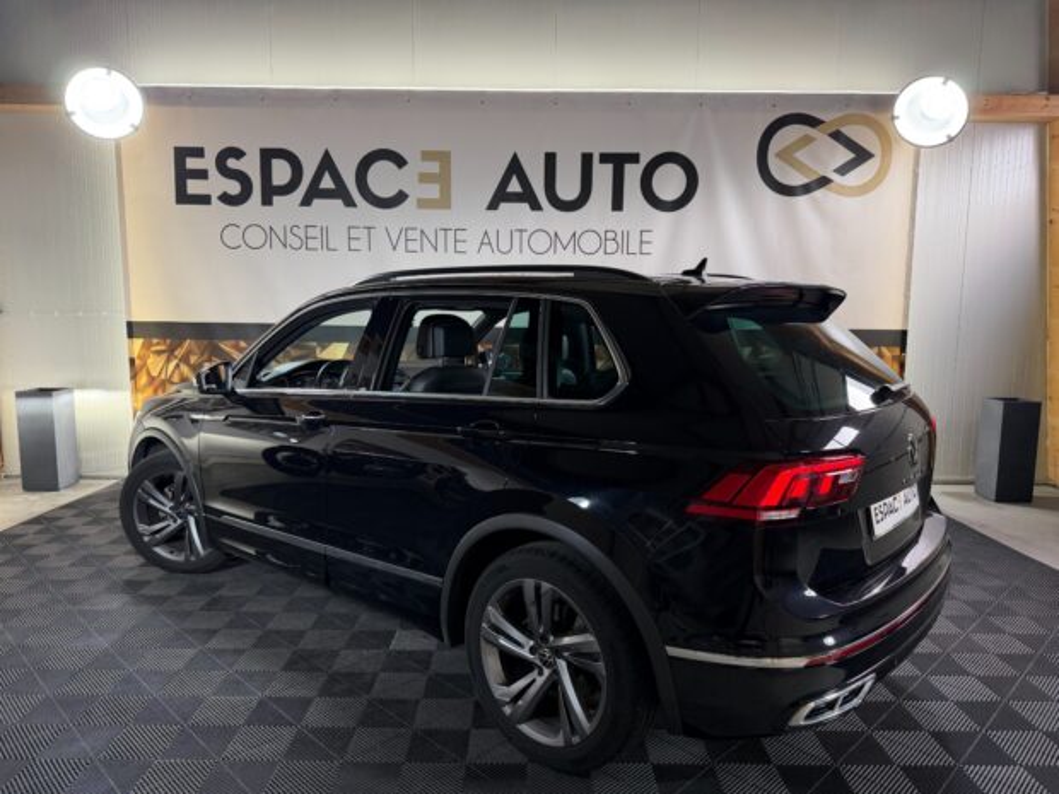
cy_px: 397
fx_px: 734
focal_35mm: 24
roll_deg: -0.3
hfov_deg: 71.6
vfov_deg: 56.8
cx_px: 530
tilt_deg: -7.1
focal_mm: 6.76
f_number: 1.78
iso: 125
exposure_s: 1/50
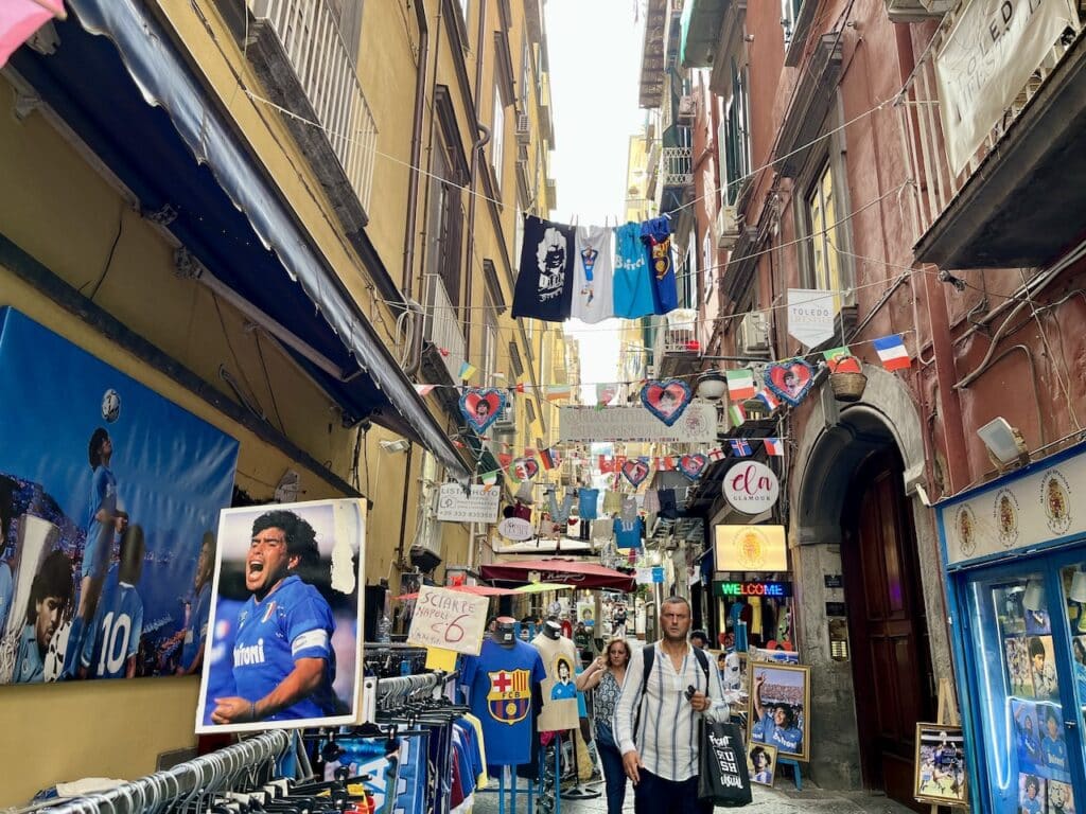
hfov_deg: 67.3
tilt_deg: +15.5
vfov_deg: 53.1
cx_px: 543
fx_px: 816
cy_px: 407
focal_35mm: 26
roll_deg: -2.0
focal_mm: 5.1
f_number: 1.6
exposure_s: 1/133
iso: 32
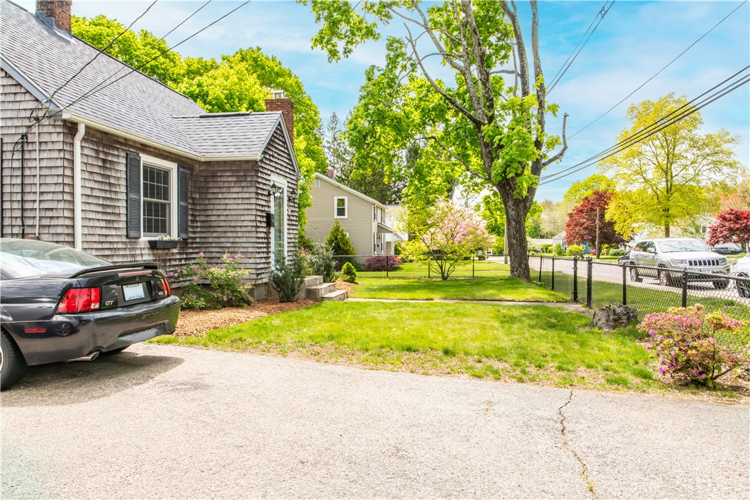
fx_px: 500
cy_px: 250
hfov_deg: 73.7
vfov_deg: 53.1
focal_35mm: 24
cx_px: 375
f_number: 20
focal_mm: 24
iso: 500
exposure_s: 1/250
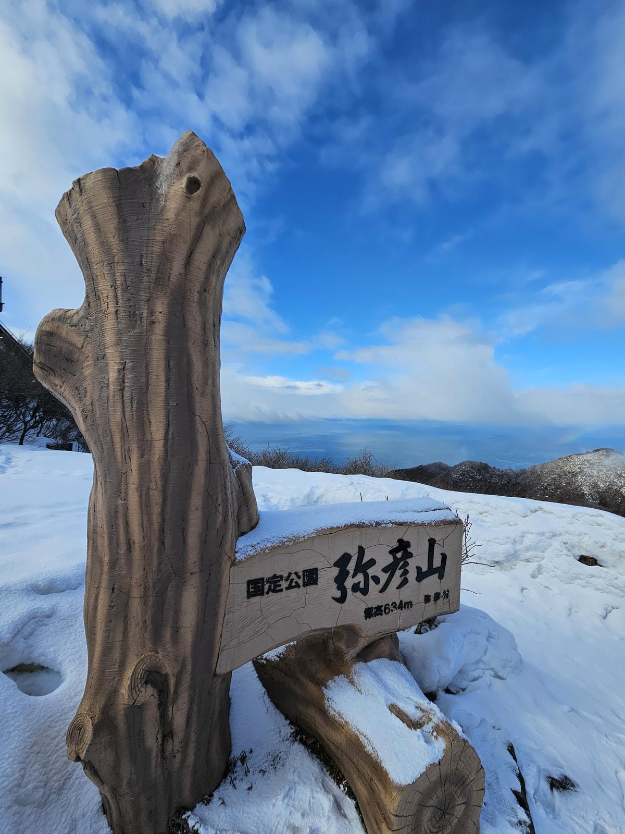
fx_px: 313
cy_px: 417
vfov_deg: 106.2
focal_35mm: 13
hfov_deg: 89.9
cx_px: 312
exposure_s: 1/3291
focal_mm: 2.2
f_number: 2.2
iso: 50
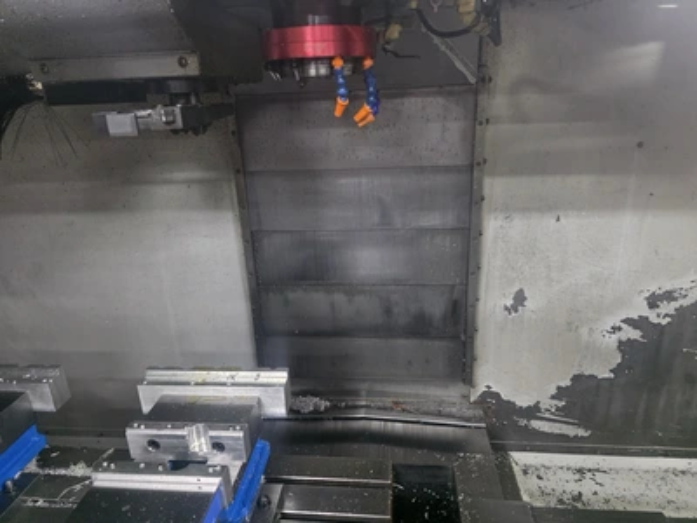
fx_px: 463
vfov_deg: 58.9
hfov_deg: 73.9
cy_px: 262
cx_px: 348
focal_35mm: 23
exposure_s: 1/120
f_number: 1.7
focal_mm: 6.3
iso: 2000
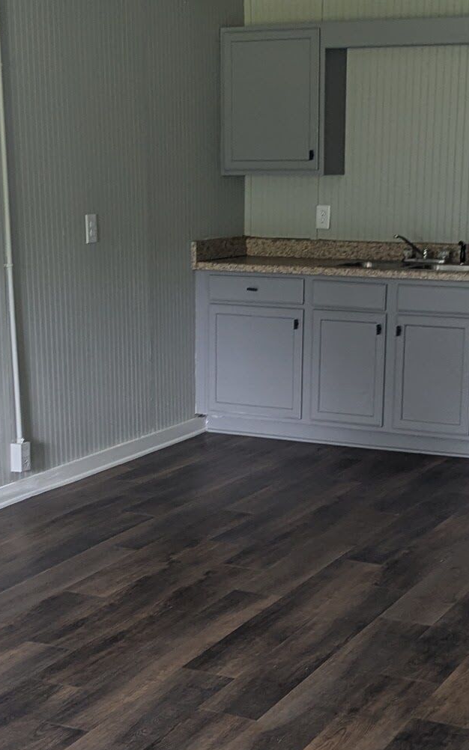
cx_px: 255
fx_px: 1330
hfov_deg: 20.0
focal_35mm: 65
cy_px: 443
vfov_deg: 31.5
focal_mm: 6.81
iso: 143
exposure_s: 1/25.2
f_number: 1.85
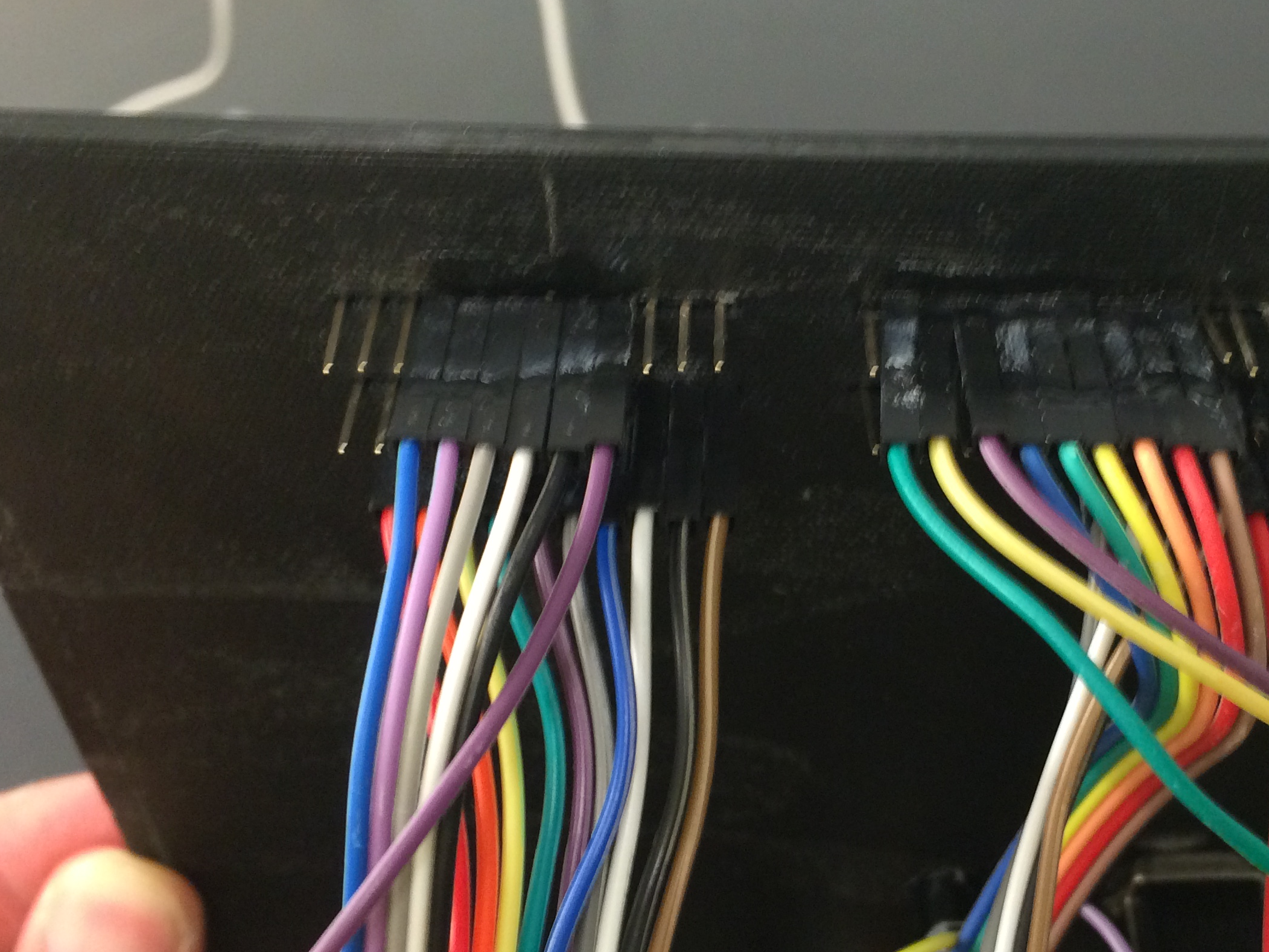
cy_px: 524
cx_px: 812
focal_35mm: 45
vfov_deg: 32.2
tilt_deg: -39.0
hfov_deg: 41.7
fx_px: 1650
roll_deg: +15.6
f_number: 2.2
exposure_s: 1/30
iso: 200
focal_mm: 4.15
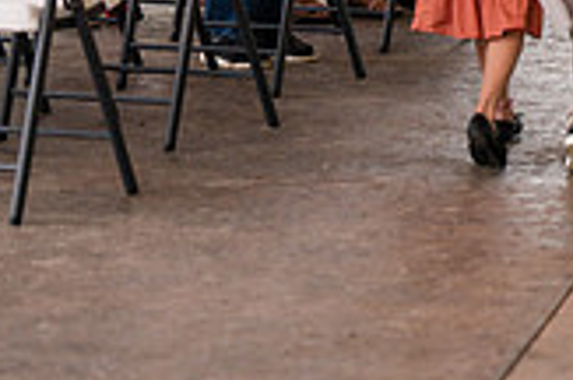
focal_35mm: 254
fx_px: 4035
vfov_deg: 5.4
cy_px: -53
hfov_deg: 8.0
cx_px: 836
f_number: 2.8
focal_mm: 70
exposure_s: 1/400
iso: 160
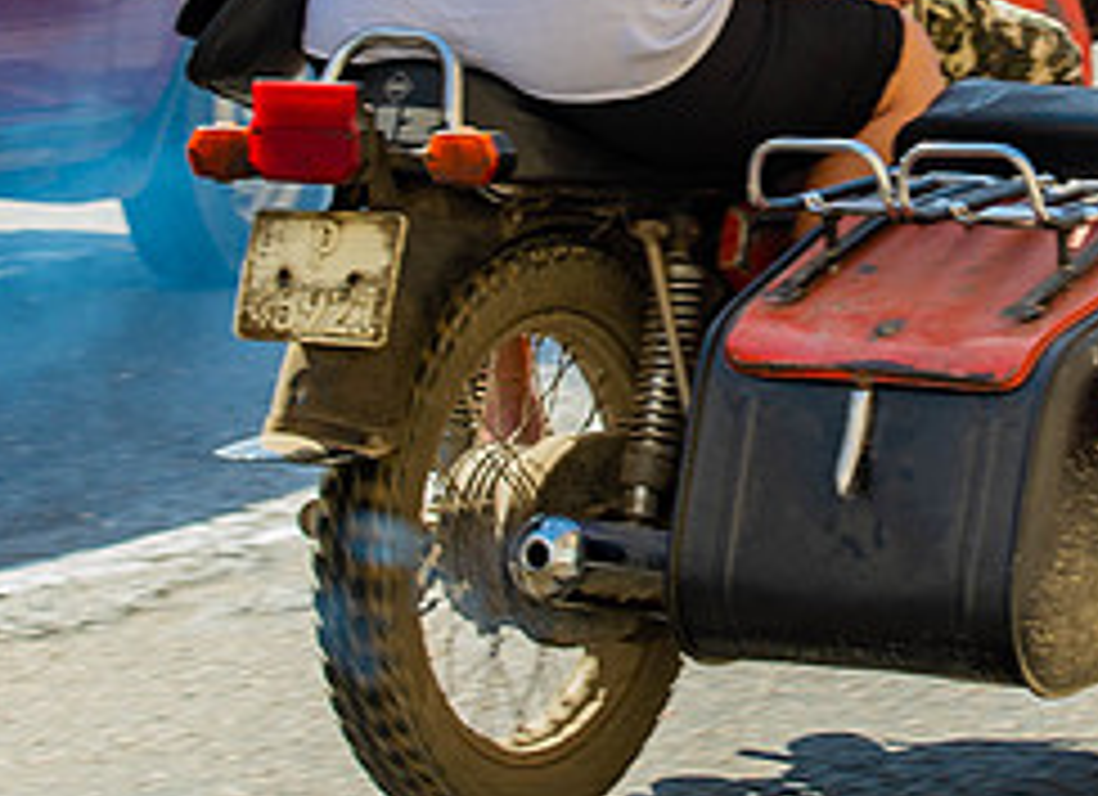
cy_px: 26
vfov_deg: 5.6
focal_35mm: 258
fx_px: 8088
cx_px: 900
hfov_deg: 7.8
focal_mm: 70
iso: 100
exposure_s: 1/160
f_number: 6.3
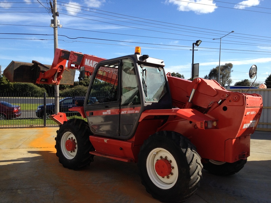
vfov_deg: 40.7
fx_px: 274
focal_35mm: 35
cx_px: 136
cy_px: 102
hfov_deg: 52.6
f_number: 2.4
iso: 64
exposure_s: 1/1093
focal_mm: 4.28
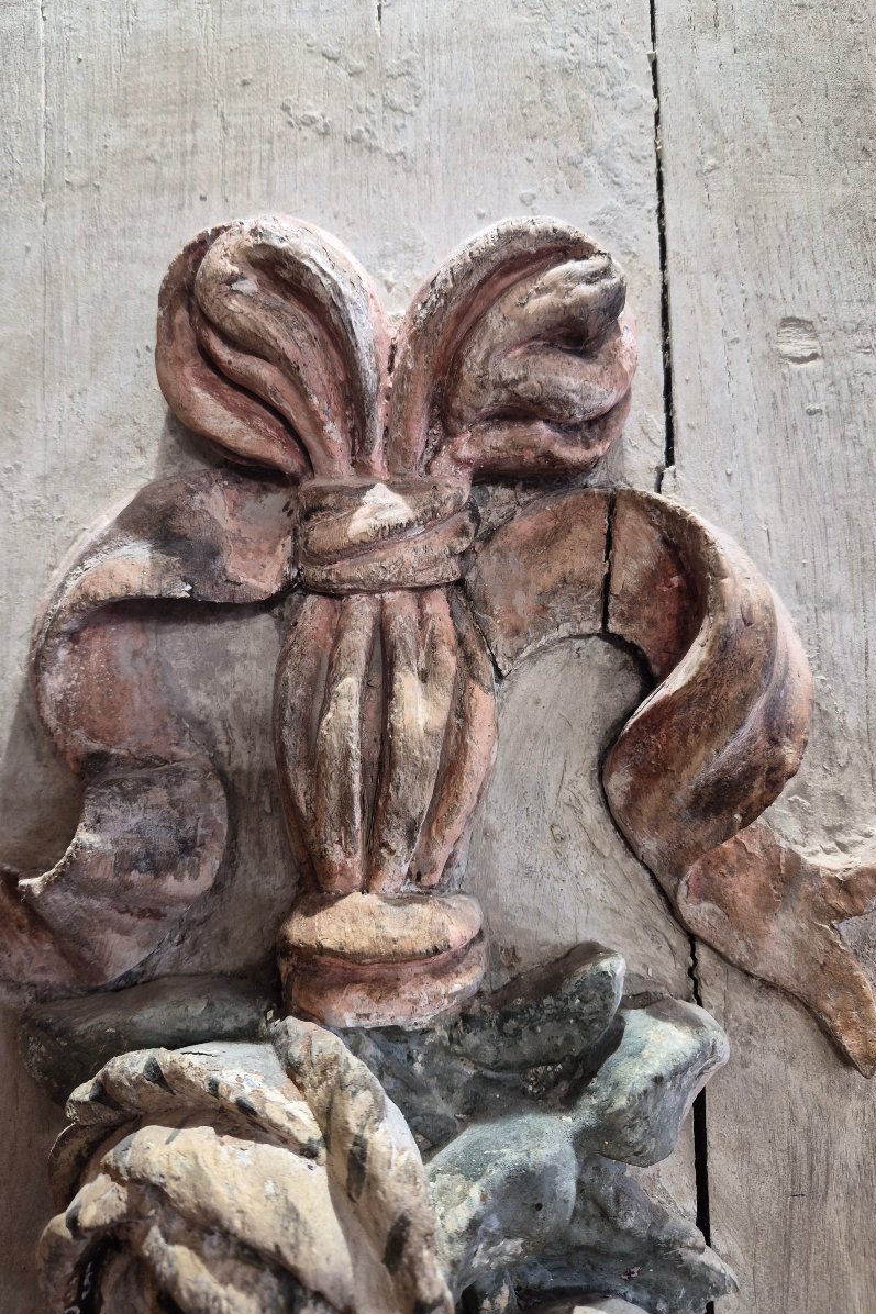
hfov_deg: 53.1
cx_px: 442
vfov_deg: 73.8
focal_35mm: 24
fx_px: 876
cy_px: 657
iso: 400
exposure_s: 1/100
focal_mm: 5.4
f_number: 1.8
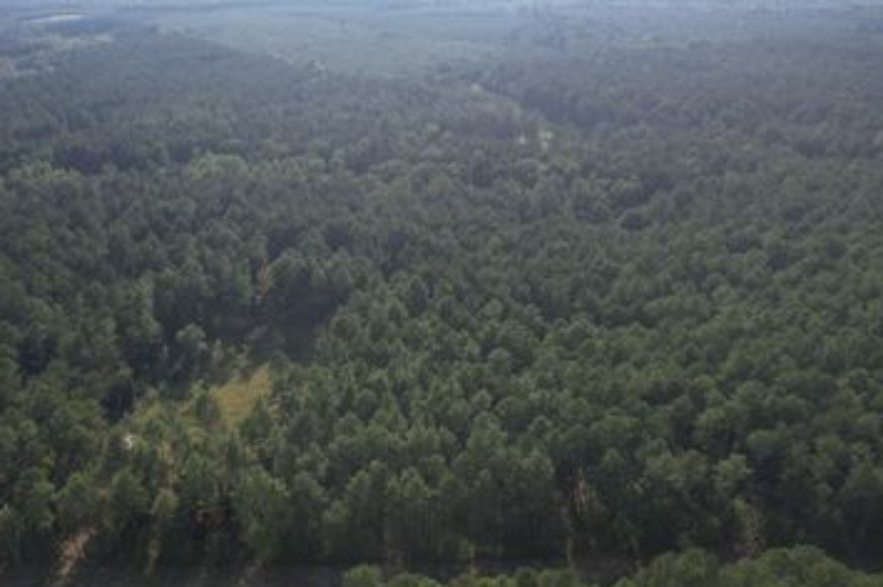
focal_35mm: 31
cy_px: 275
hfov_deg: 60.3
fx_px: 760
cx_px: 413
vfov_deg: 42.2
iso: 100
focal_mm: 8.38
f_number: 2.8
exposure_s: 1/320
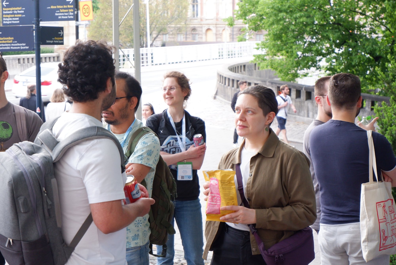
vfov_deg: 20.0
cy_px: 132
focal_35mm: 68
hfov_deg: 29.6
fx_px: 748
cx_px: 198
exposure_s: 1/125
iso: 1600
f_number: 5.6
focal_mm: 45
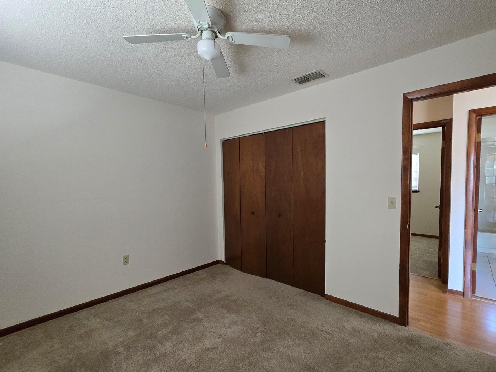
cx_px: 271
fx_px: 215
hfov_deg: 97.9
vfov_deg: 81.6
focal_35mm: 15
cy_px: 201
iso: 800
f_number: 2.2
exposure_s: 1/60
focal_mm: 2.2
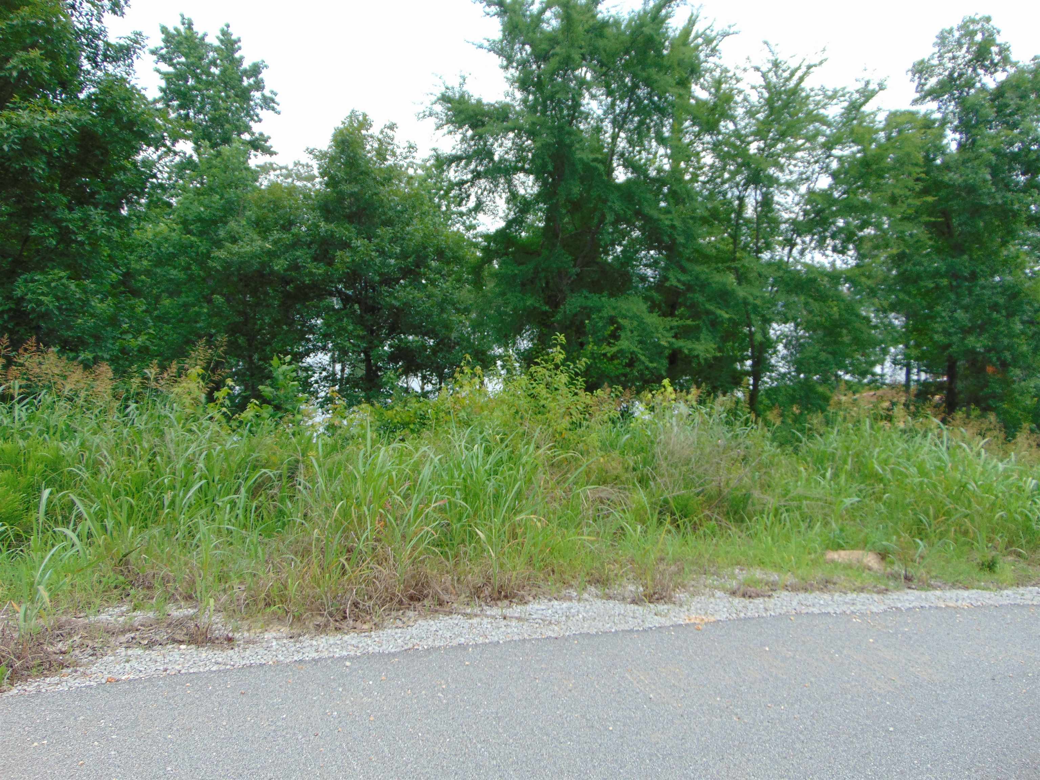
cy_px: 390
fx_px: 751
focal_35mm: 25
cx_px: 520
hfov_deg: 69.4
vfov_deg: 54.9
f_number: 3
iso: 80
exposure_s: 1/400
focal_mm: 4.5
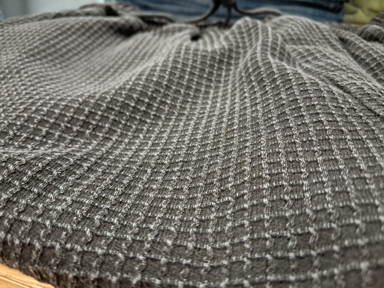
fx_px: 300
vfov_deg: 51.4
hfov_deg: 65.3
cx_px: 192
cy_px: 144
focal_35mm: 27
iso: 500
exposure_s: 1/25
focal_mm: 4
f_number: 1.8
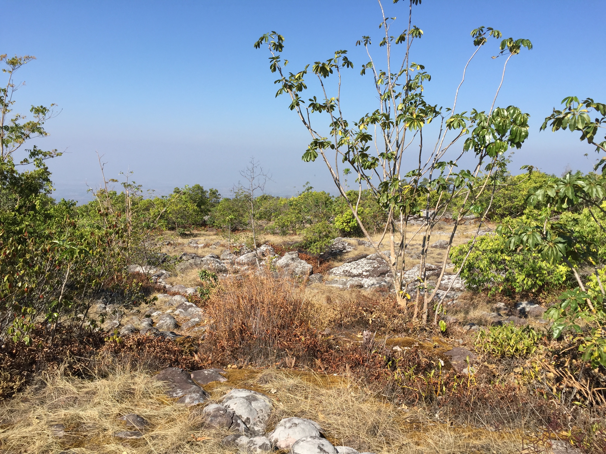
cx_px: 303
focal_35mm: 29
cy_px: 227
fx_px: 508
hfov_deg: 61.7
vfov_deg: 48.2
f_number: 2.2
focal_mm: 4.15
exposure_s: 1/1647
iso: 32
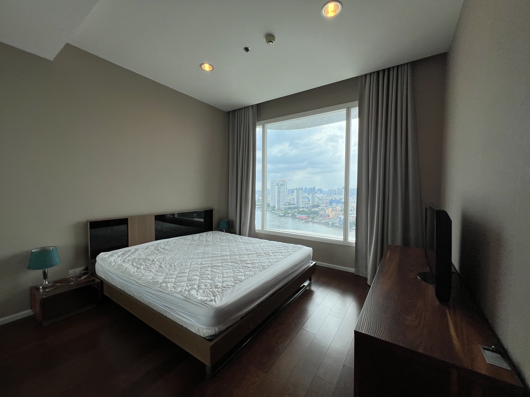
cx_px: 265
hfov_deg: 106.2
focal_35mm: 13
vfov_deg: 89.9
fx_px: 199
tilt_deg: +1.2
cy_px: 198
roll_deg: -0.5
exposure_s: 1/511
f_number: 1.8
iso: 32
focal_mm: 1.57
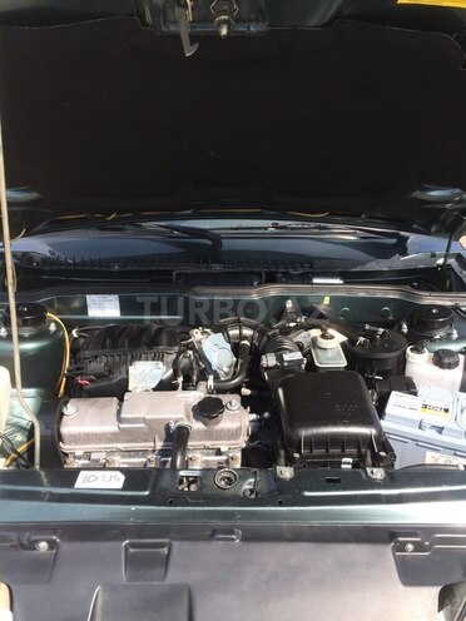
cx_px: 233
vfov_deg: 61.7
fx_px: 521
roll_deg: -1.0
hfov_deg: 48.2
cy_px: 310
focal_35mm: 29
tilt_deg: -28.4
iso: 32
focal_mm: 4.15
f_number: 2.2
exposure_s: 1/774
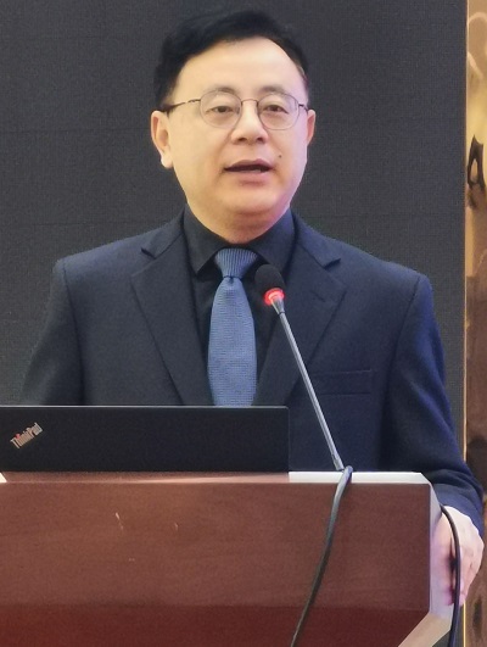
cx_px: 244
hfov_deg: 6.1
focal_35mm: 243
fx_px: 4545
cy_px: 324
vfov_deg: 8.1
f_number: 2.4
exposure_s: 1/33.3
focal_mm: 7.48
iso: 250
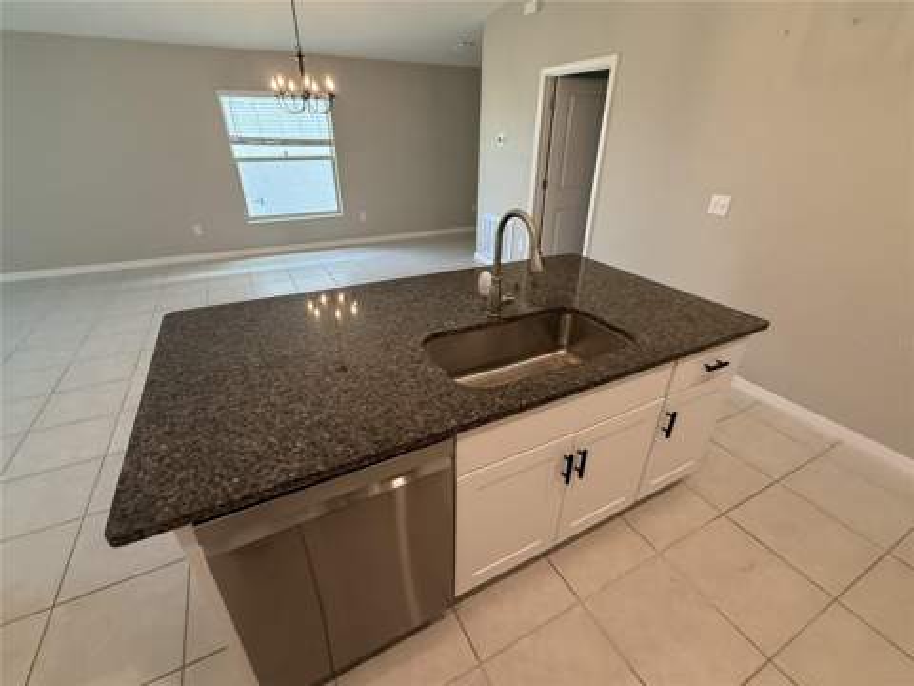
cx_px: 457
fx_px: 370
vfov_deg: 85.7
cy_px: 343
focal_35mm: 14
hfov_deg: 102.1
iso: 250
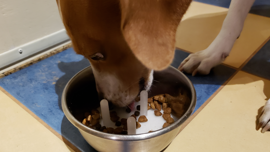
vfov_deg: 37.3
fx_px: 222
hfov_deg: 62.6
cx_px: 131
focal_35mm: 31
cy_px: 104
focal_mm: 4.3
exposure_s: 1/60
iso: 500
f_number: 1.5
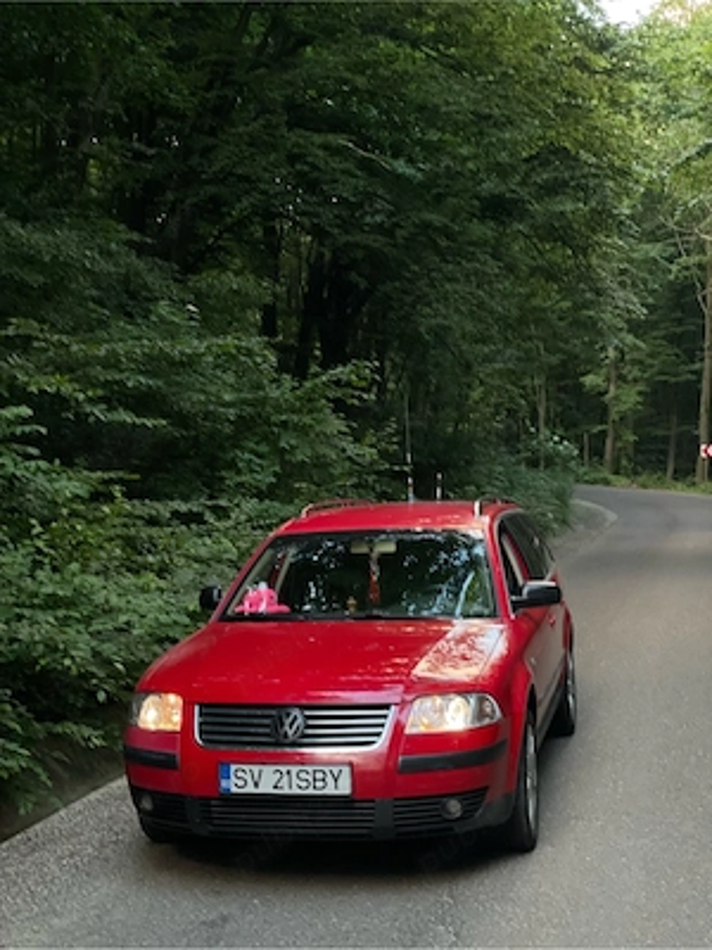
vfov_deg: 36.8
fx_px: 1426
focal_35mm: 52
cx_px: 356
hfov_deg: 28.0
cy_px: 475
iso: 200
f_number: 2
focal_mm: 6
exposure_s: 1/122
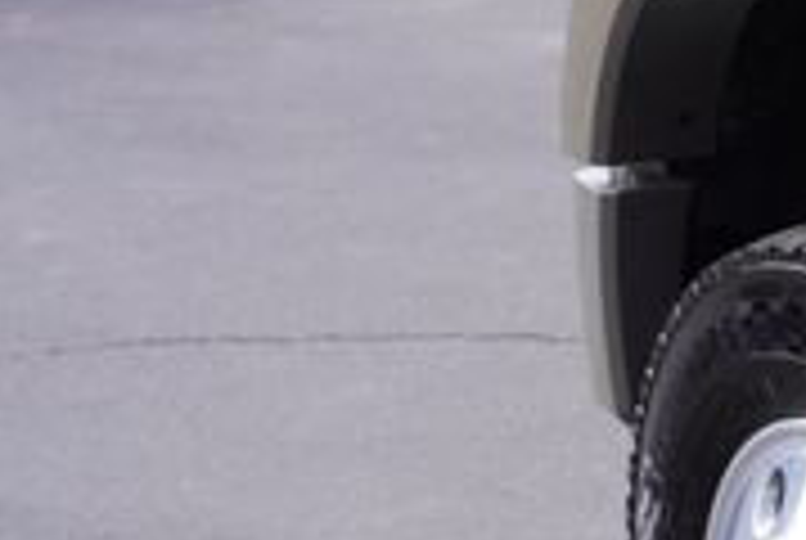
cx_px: 1364
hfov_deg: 16.5
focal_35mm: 107
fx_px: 2400
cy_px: 216
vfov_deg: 12.8
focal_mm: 20
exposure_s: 1/100
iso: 100
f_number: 6.3
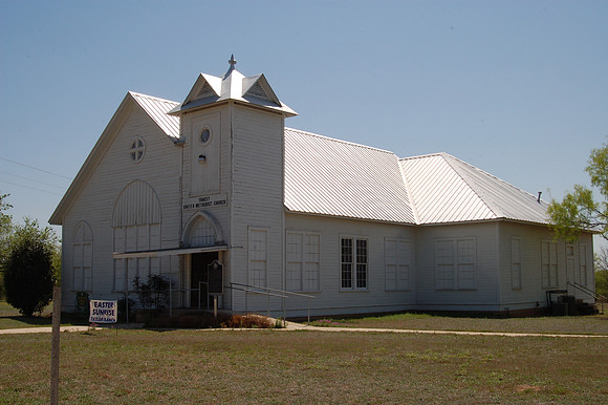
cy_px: 202
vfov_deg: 31.9
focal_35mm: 42
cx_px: 304
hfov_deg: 46.4
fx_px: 709
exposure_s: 1/160
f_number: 20
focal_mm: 28
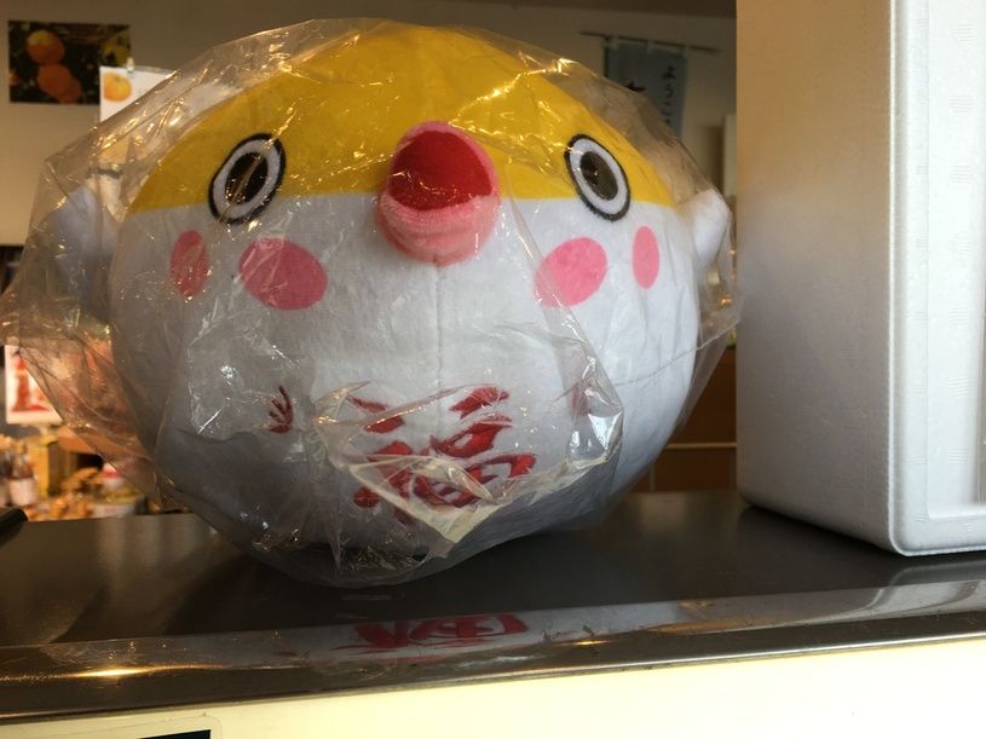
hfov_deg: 61.7
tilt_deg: -3.3
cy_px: 370
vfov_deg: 48.2
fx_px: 826
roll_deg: +0.6
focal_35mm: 29
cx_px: 493
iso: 25
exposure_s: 1/60
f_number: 2.2
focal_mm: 4.15
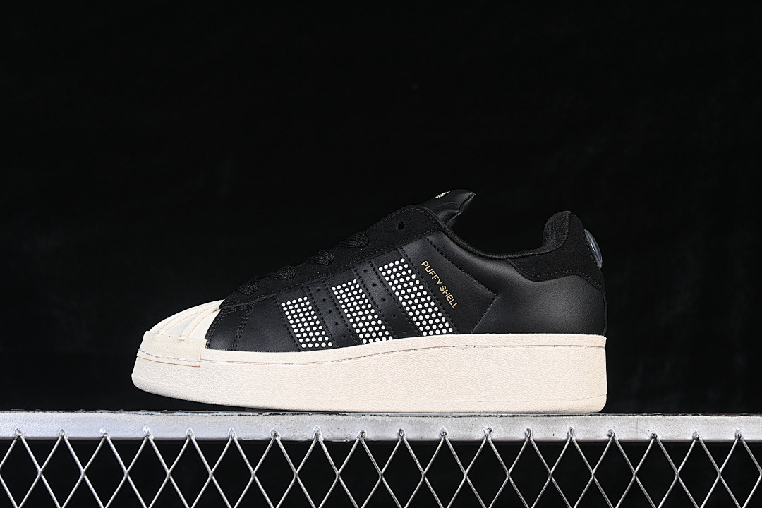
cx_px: 381
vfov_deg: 18.2
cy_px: 254
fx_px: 1587
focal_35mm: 75
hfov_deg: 27.0
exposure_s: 1/60
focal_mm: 50
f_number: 6.3
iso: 160
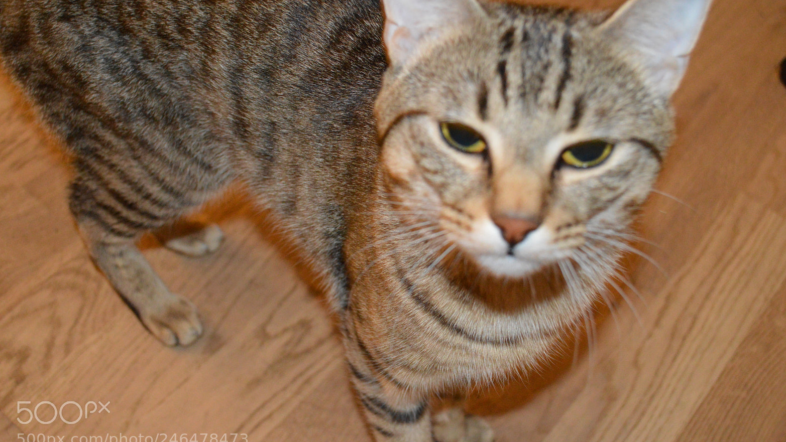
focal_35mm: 47
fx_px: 970
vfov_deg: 25.7
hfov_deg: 44.1
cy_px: 212
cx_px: 387
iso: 2500
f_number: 4.5
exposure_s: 1/25
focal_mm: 29
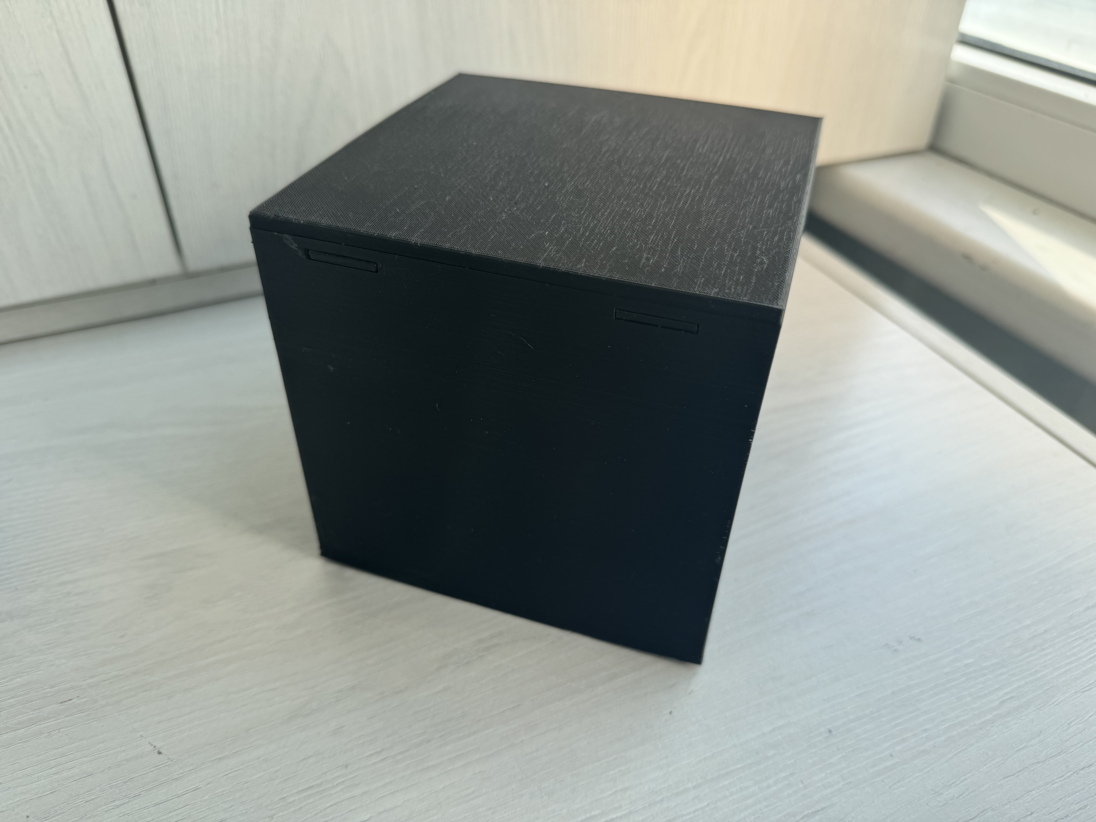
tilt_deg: -37.3
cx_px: 548
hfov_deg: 71.6
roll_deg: +0.2
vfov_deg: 56.8
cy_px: 411
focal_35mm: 24
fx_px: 760
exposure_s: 1/368
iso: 80
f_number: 1.78
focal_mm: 6.76
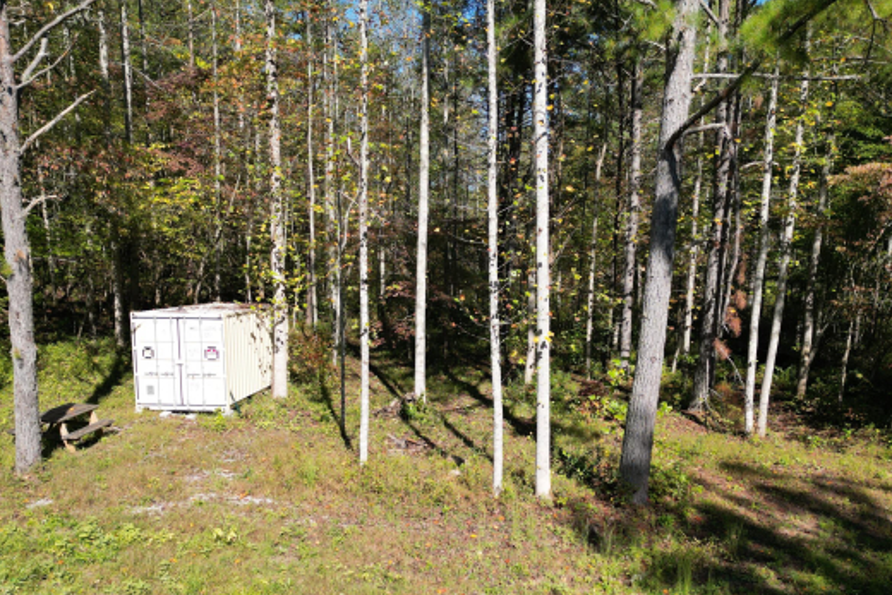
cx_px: 450
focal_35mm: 32
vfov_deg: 40.5
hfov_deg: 58.7
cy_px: 405
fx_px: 793
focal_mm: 6.72
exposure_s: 1/1600
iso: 120
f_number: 1.7
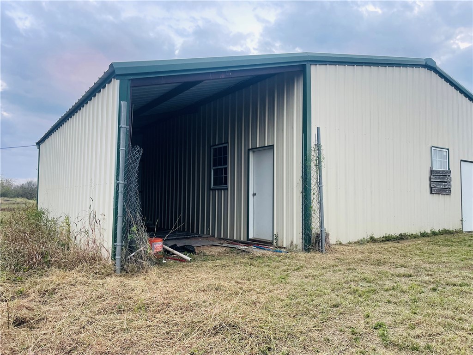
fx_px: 342
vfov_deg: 54.9
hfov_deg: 69.4
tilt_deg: +1.5
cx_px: 236
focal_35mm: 25
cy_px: 178
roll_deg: -0.2
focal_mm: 5.1
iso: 125
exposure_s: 1/110
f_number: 1.6
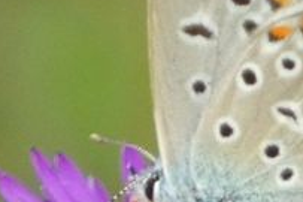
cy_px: 154
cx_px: 392
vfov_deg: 0.3
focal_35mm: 4016
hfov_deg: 0.5
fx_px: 33773
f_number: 5.6
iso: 250
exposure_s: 1/125
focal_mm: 164.2
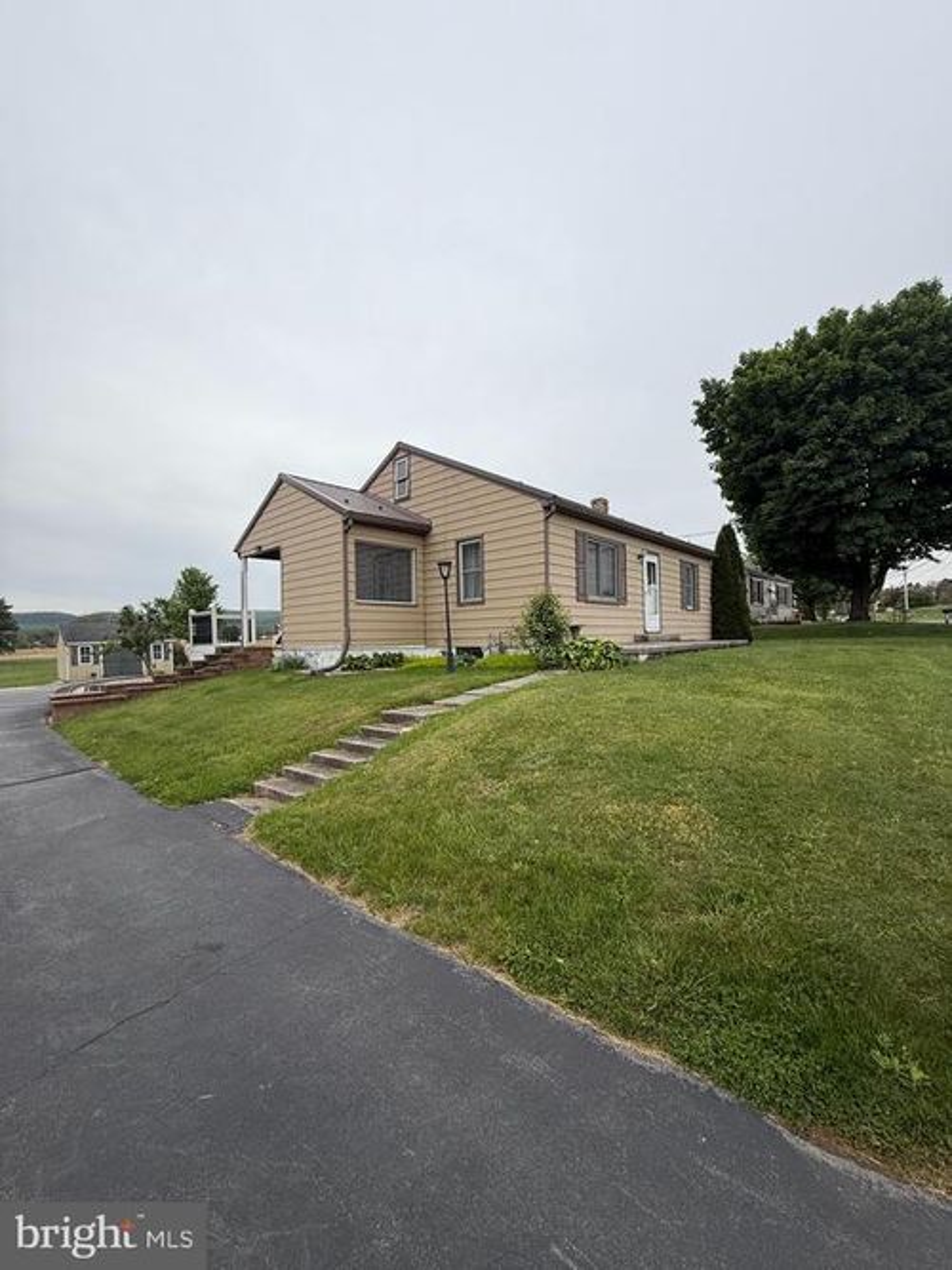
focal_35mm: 14
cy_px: 635
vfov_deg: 102.1
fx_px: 514
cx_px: 476
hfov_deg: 85.7
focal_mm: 2.22
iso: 50
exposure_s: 1/955
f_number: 2.2
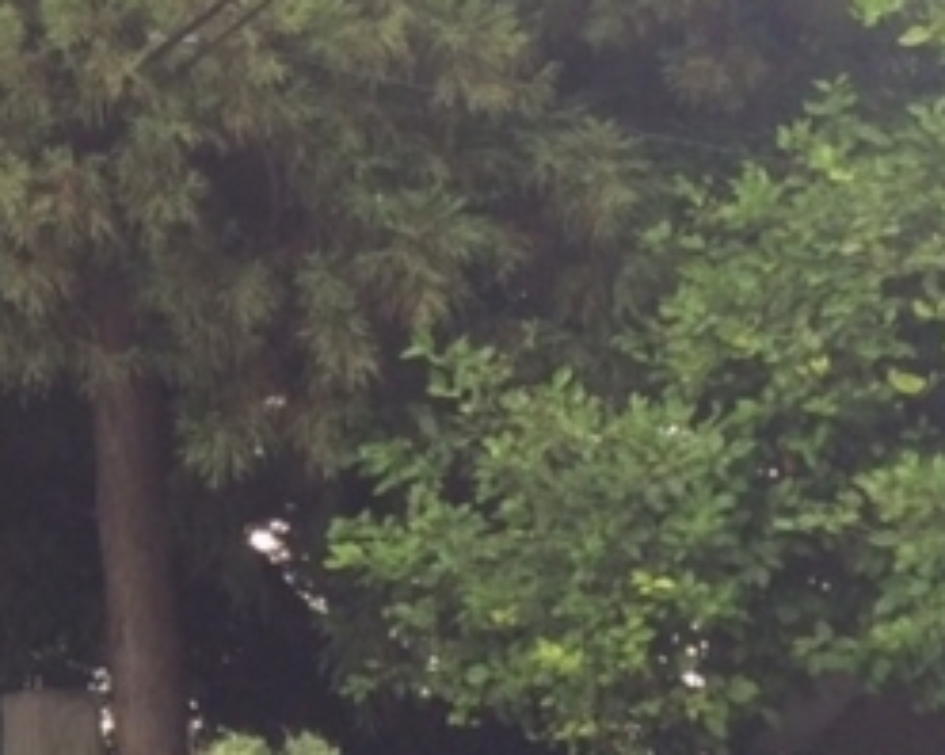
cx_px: -499
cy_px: 286
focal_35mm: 117
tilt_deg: +12.3
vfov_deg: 13.2
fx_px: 3270
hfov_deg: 15.2
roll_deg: +1.5
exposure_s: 1/169
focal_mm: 4.15
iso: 32
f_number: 2.2
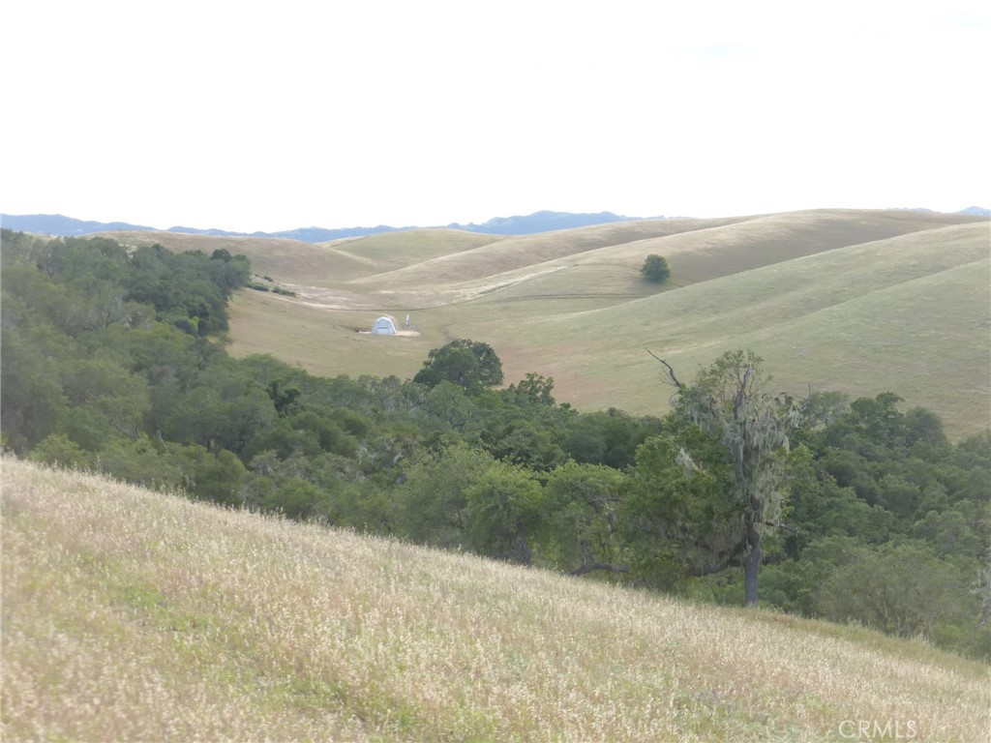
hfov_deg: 33.2
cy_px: 372
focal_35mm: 58
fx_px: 1660
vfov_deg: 25.2
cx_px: 496
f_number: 4.7
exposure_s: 1/160
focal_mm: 10.3
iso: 100
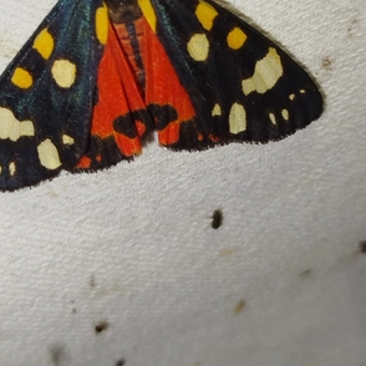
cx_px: 161
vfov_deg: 21.6
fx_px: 945
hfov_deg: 21.9
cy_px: 73
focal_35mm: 79
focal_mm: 5.31
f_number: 1.7
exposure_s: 1/50
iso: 64
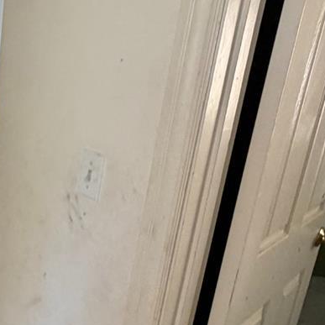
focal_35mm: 48
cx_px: -31
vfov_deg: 35.3
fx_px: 510
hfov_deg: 31.4
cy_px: 185
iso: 320
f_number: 2.2
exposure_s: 1/63
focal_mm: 2.22
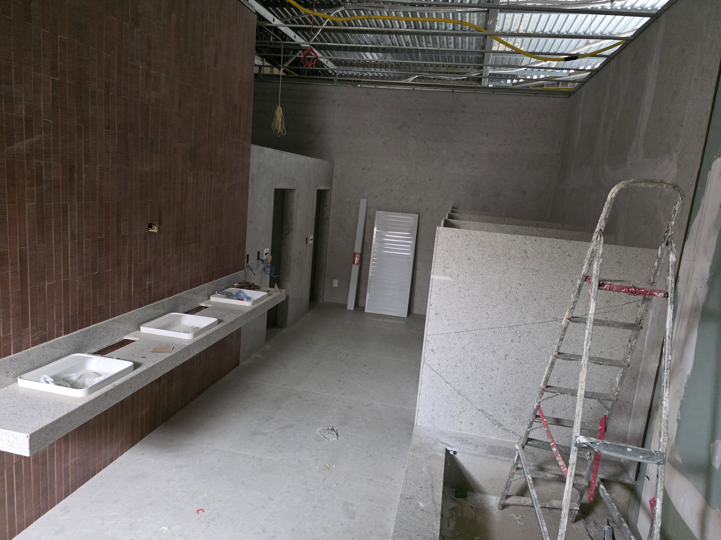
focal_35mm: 23
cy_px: 270
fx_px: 479
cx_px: 360
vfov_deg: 58.9
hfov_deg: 73.9
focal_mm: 6.3
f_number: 1.7
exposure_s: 1/120
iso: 2000
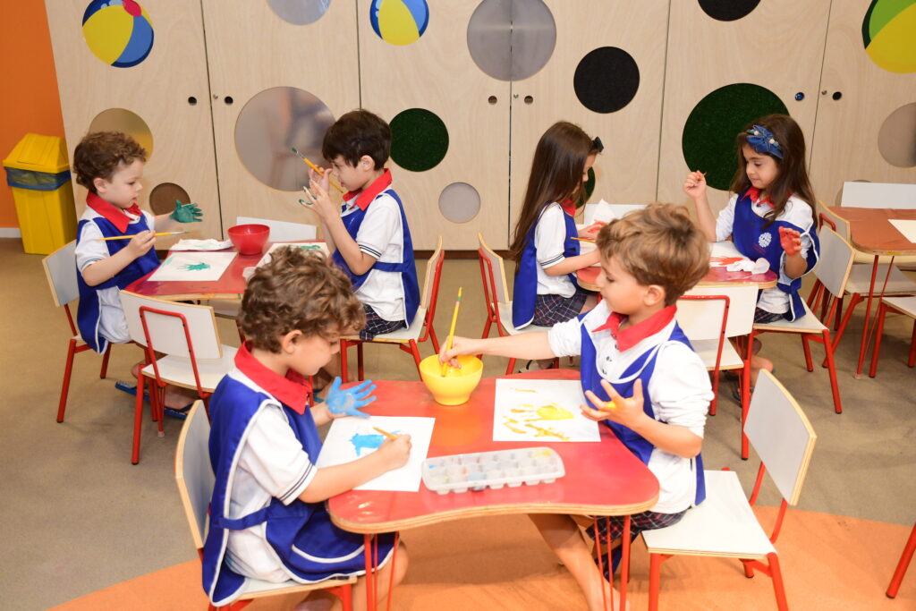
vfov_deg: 36.0
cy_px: 306
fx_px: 942
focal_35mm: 37
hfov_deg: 51.9
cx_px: 458
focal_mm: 25
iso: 1250
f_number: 4
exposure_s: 1/160
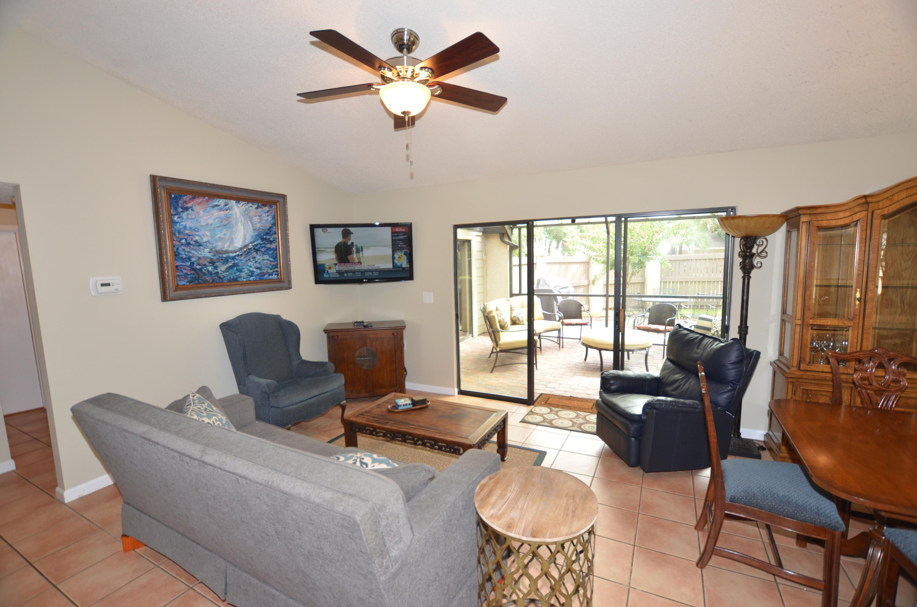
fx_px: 438
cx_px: 458
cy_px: 304
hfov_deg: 92.6
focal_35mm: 17
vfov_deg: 69.4
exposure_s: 1/60
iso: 400
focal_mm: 11.5
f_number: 4
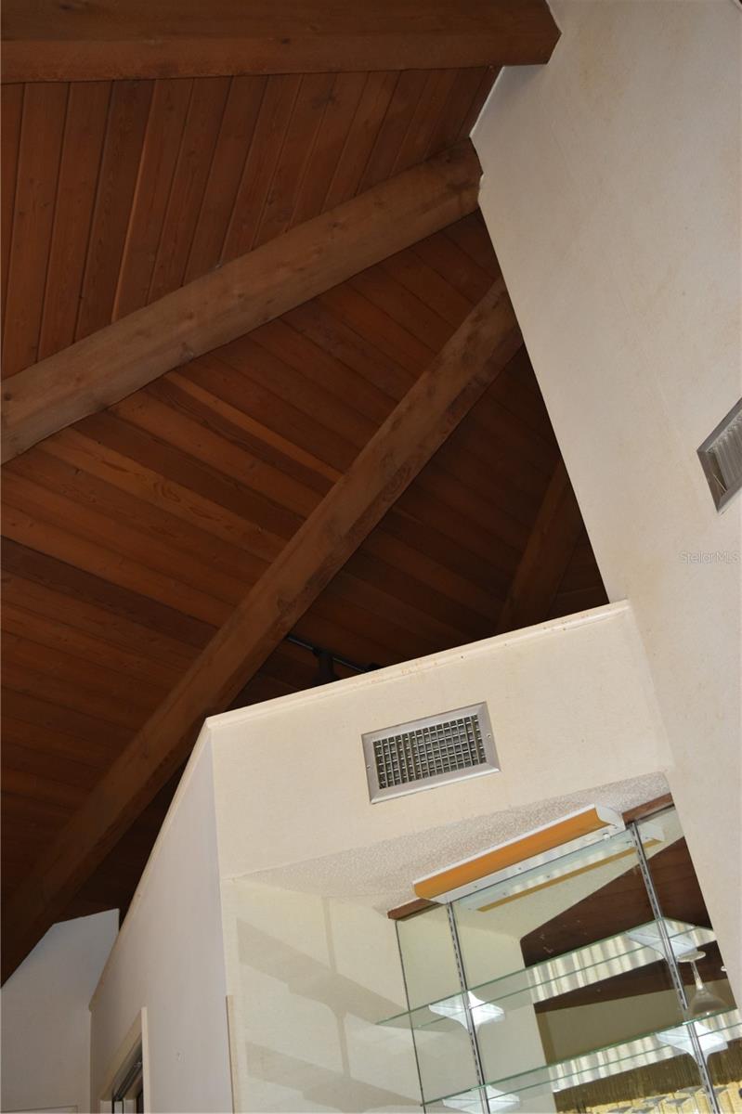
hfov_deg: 36.8
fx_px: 1114
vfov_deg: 53.2
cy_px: 557
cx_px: 371
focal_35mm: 36
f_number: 4.5
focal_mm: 24
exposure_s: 1/80
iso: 800
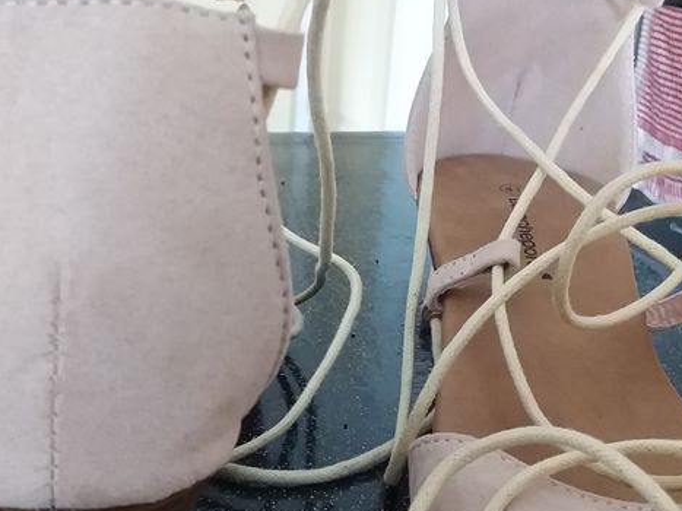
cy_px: 415
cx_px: 285
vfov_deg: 24.0
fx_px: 1182
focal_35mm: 60
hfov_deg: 32.1
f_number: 1.9
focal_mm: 2.91
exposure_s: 1/33
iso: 160
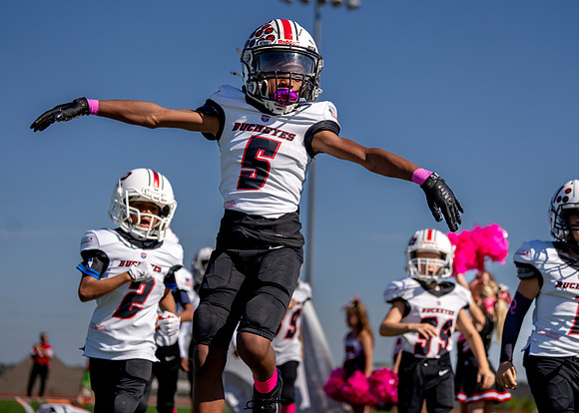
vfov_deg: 17.5
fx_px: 1345
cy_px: 189
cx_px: 322
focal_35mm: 82
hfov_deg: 24.3
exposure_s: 1/5000
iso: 200
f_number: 2.8
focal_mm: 70
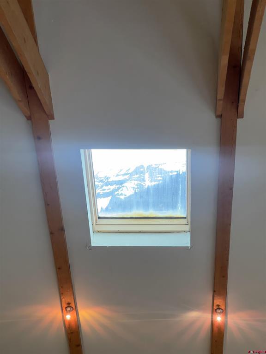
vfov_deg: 25.3
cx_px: 133
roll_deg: -1.2
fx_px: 789
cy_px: 177
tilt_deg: +15.7
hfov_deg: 19.1
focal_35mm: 77
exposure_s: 1/60
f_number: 2.8
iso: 400
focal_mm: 9
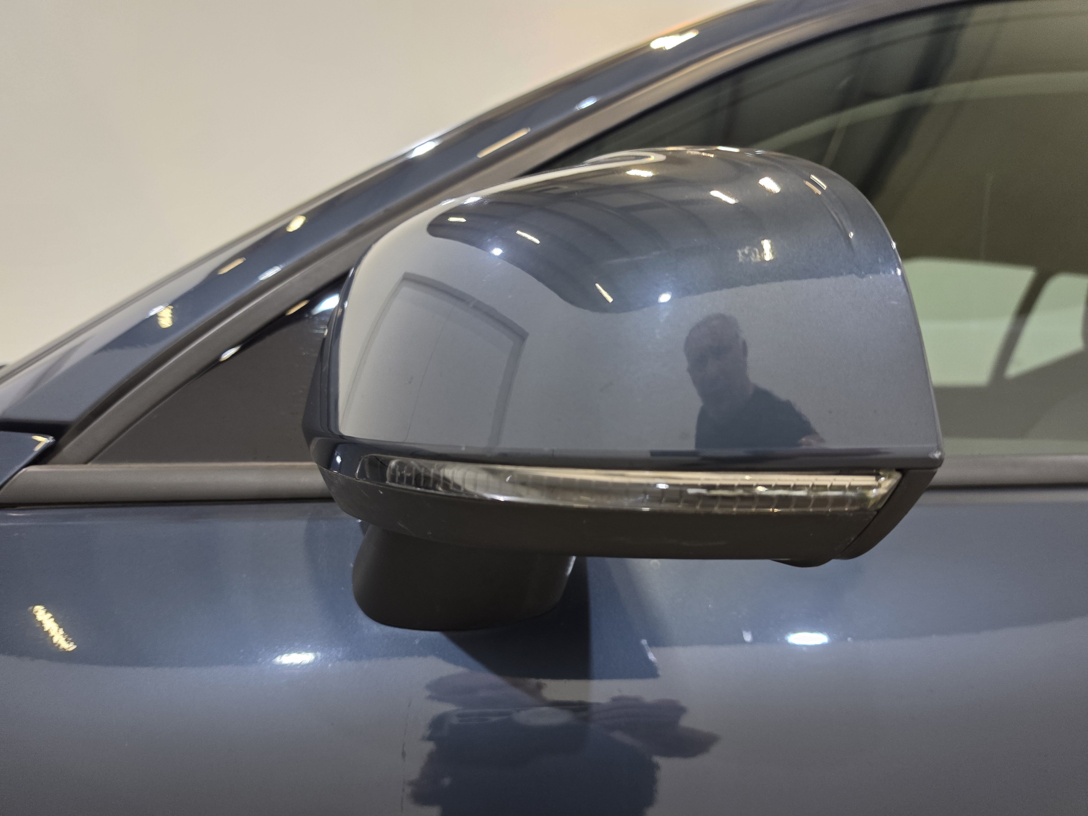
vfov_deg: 58.9
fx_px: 723
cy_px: 408
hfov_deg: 73.9
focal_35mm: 23
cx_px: 544
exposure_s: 1/100
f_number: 1.4
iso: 160
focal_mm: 6.5
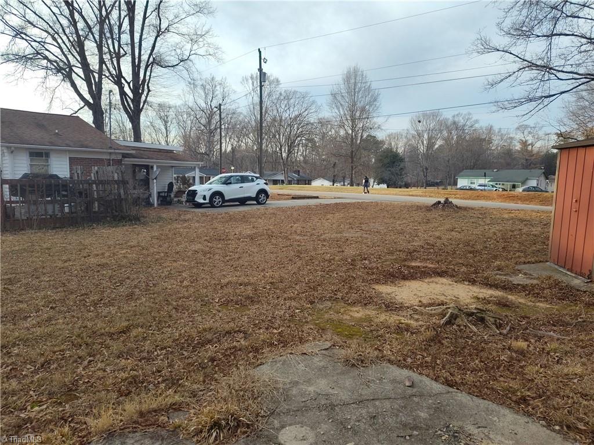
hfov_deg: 73.9
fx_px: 395
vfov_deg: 58.9
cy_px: 222
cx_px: 297
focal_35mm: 23
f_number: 1.8
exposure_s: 1/446
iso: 100
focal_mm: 5.56
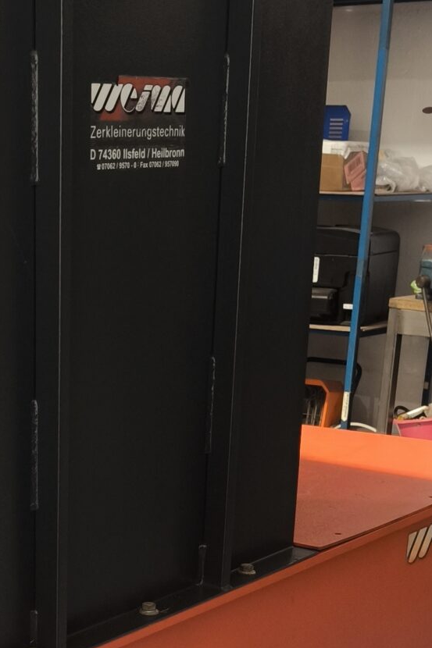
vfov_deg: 24.7
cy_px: 700
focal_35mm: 77
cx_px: 23
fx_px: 1386
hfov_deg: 17.4
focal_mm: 6.92
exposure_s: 1/33.3
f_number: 1.9
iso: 400
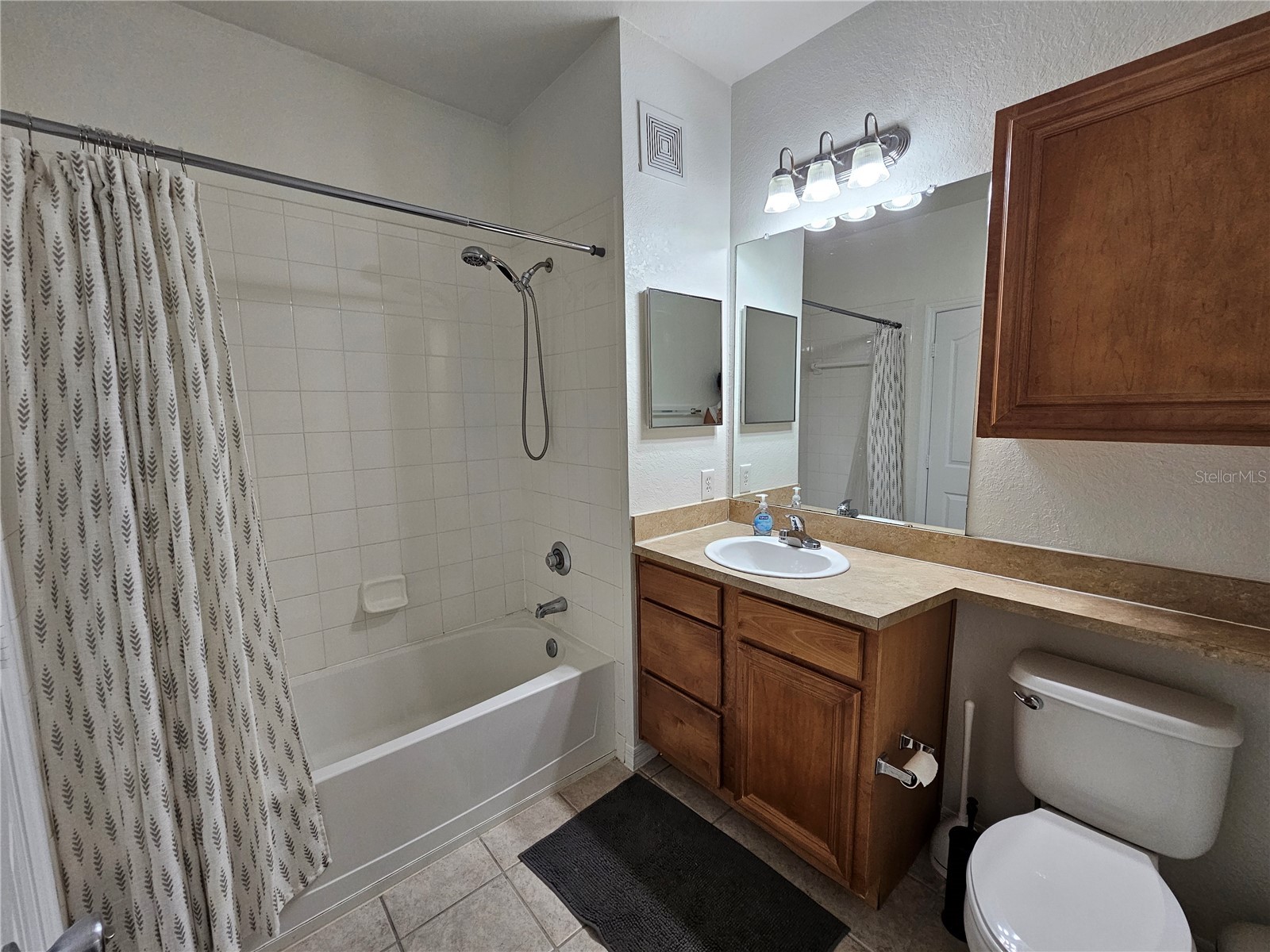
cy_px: 476
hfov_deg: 106.2
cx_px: 635
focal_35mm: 13
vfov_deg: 89.9
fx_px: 477
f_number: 2.2
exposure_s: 1/60
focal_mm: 2.2
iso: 200
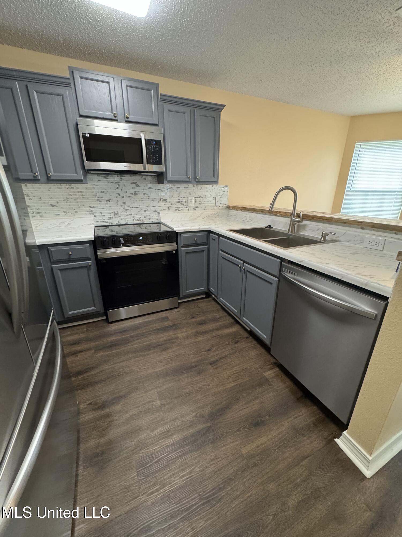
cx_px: 201
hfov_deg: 85.7
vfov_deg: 102.1
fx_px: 217
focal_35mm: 14
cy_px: 268
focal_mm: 2.22
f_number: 2.2
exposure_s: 1/60
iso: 400
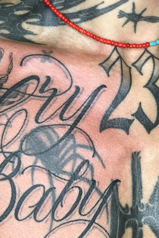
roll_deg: +0.3
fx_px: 563
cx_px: 37
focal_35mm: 85
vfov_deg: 23.9
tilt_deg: -18.2
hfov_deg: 16.0
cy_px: 148
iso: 64
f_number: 2.8
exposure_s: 1/50
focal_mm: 6.6
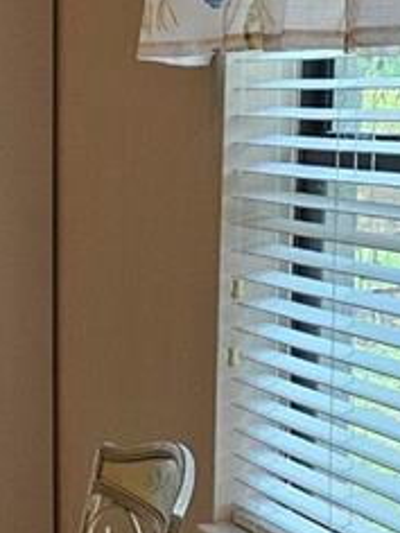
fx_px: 1803
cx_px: -398
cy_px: 486
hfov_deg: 11.4
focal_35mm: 117
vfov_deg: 16.6
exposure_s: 1/120
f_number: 1.8
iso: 100
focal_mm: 5.4
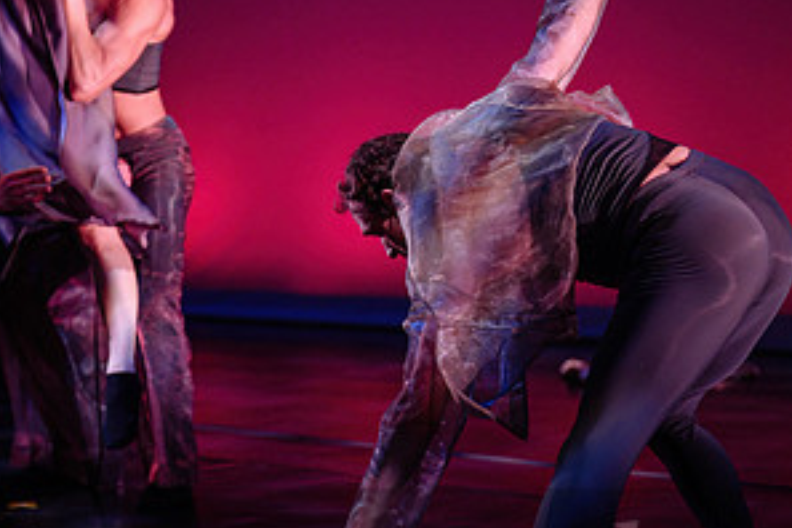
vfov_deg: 12.6
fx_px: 2398
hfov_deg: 18.7
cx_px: 308
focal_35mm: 109
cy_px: 272
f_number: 1.2
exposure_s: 1/400
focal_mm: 50
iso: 1000
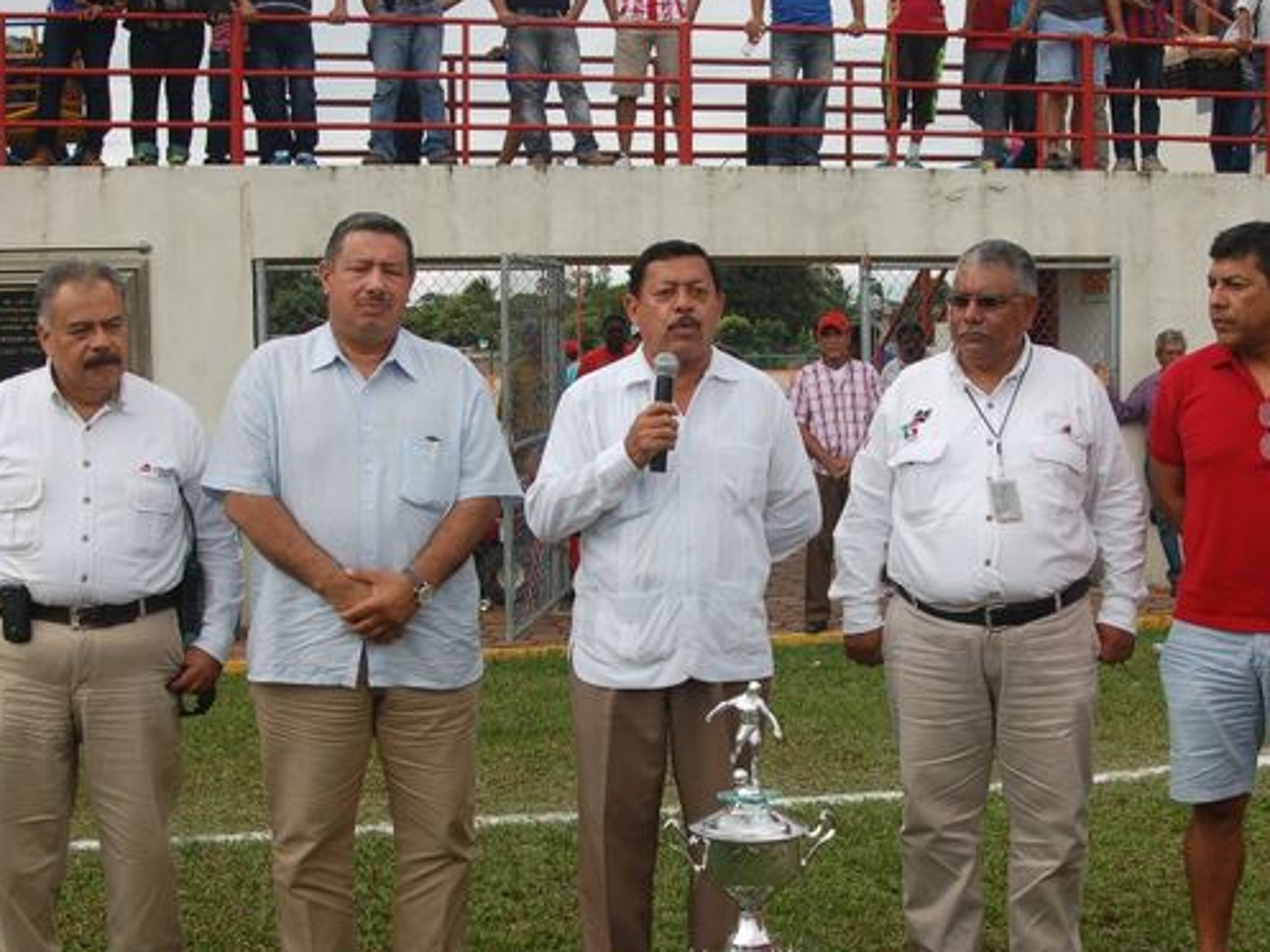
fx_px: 1908
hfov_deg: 36.8
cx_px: 700
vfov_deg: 28.0
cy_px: 510
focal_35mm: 52
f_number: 8
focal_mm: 28
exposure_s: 1/250
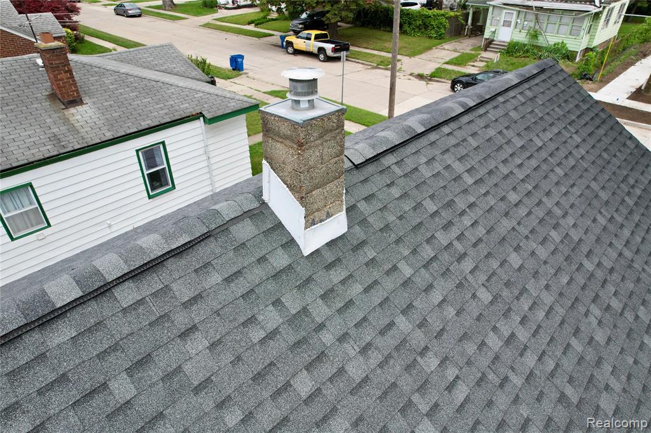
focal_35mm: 22
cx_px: 326
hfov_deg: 78.6
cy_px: 216
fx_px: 398
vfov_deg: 57.2
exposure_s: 1/640
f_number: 2.8
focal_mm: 8.38
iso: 100
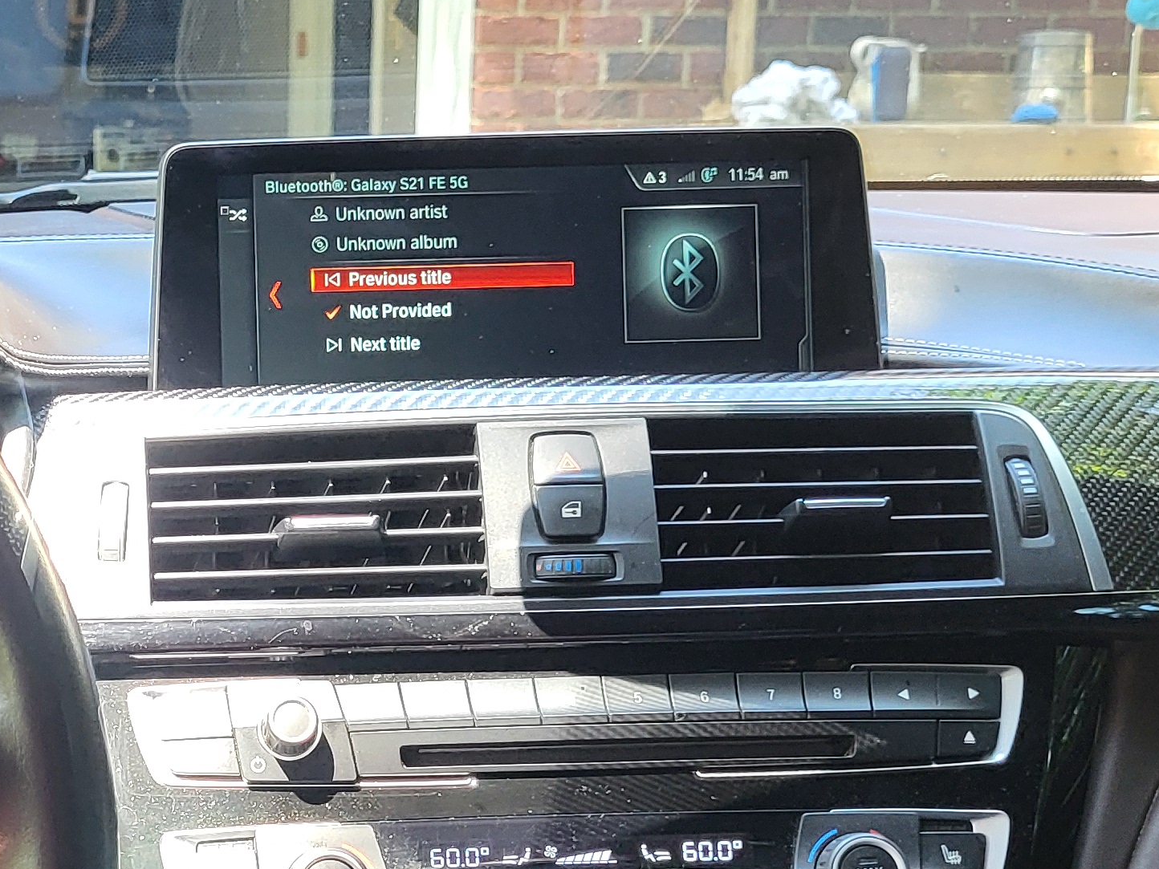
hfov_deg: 26.2
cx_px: 128
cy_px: 709
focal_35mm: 72
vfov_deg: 20.2
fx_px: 2411
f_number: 1.8
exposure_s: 1/120
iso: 160
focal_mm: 5.4
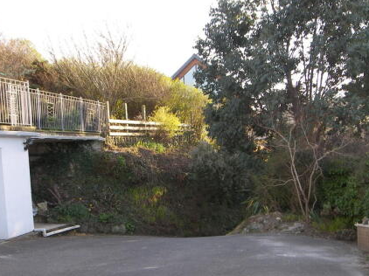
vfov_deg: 25.0
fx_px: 618
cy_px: 189
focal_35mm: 58
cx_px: 145
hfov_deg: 33.1
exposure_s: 1/100
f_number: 3.2
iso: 50
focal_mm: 8.8
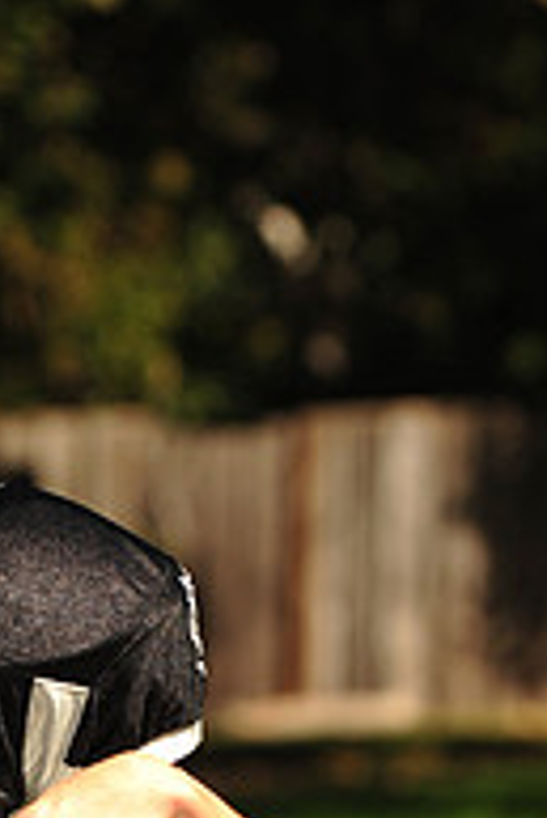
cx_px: -119
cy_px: 945
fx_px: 9555
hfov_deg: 3.3
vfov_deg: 4.9
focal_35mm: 420
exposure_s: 1/640
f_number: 5
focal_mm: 140
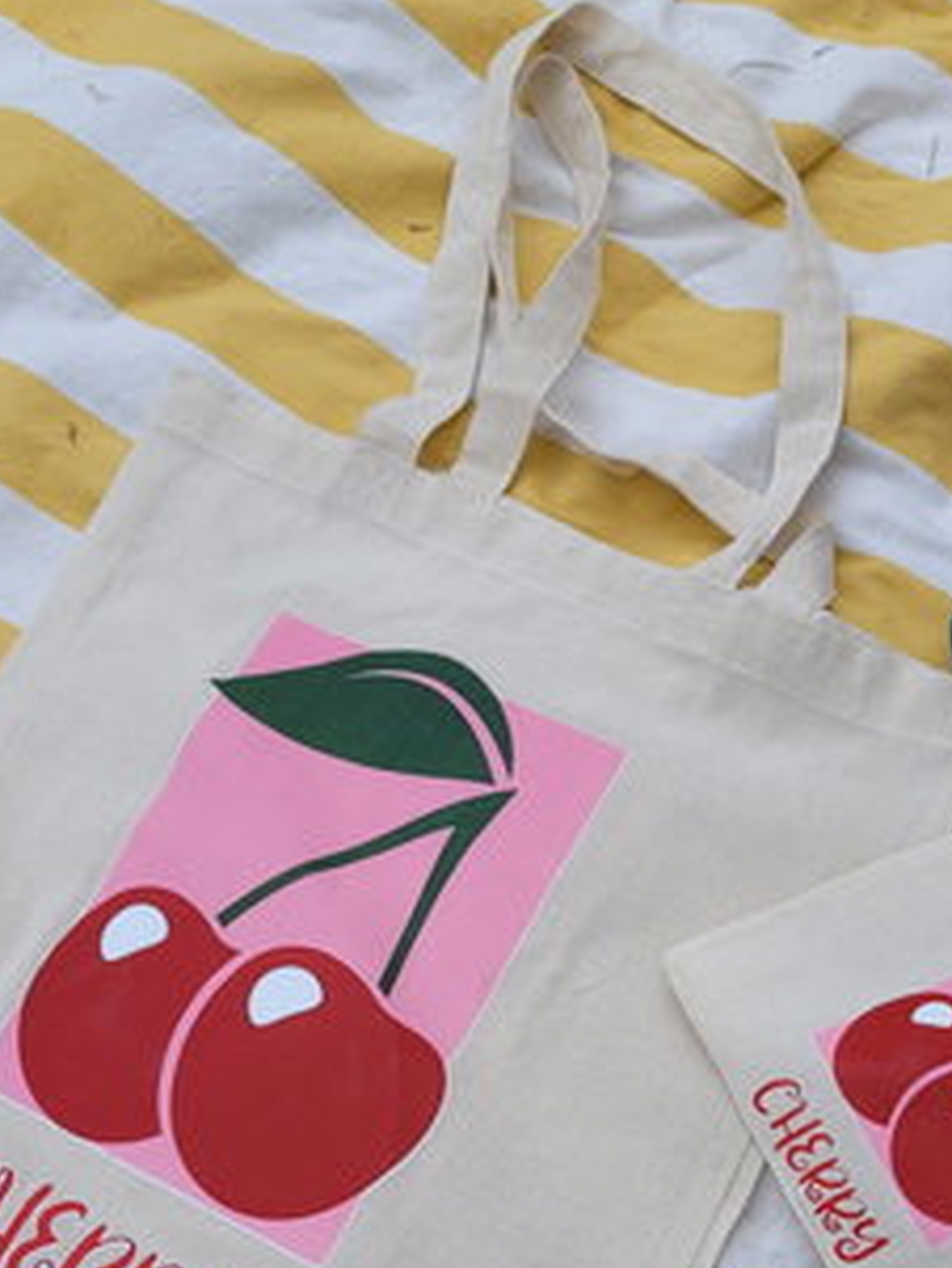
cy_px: 1038
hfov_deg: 31.5
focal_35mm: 46
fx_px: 1686
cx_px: 539
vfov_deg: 39.4
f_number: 1.8
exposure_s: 1/878
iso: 40
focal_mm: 5.4
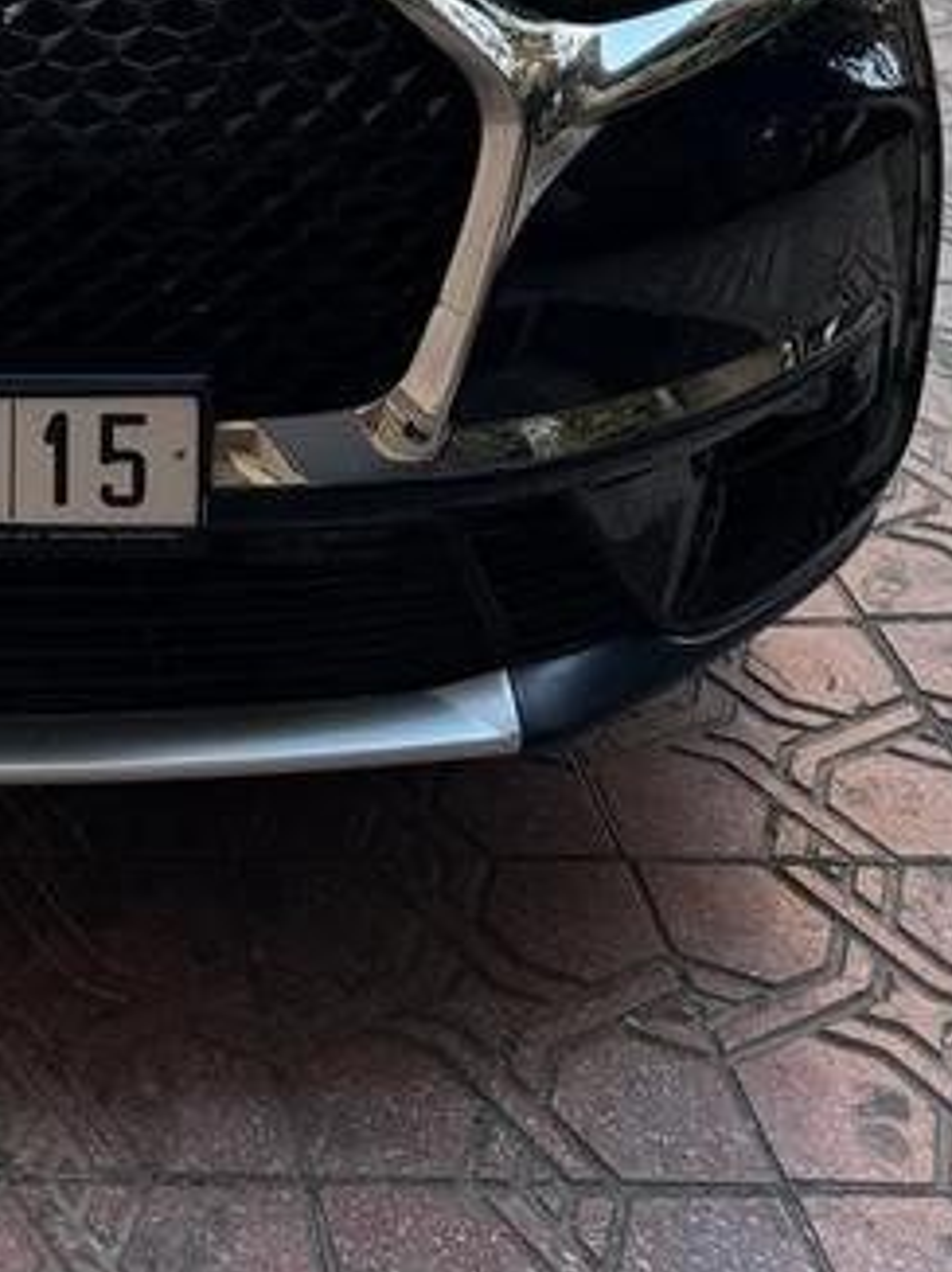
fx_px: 2350
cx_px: -293
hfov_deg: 20.8
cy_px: -267
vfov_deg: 26.7
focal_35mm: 64
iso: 80
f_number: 1.78
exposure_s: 1/121
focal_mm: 6.76
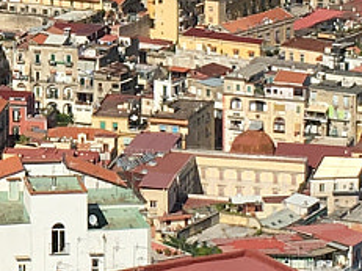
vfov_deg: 7.4
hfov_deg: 9.6
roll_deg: +1.4
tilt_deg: -10.4
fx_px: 2101
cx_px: -139
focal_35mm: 201
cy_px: 11
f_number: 2.2
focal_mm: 4.15
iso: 25
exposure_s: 1/2262
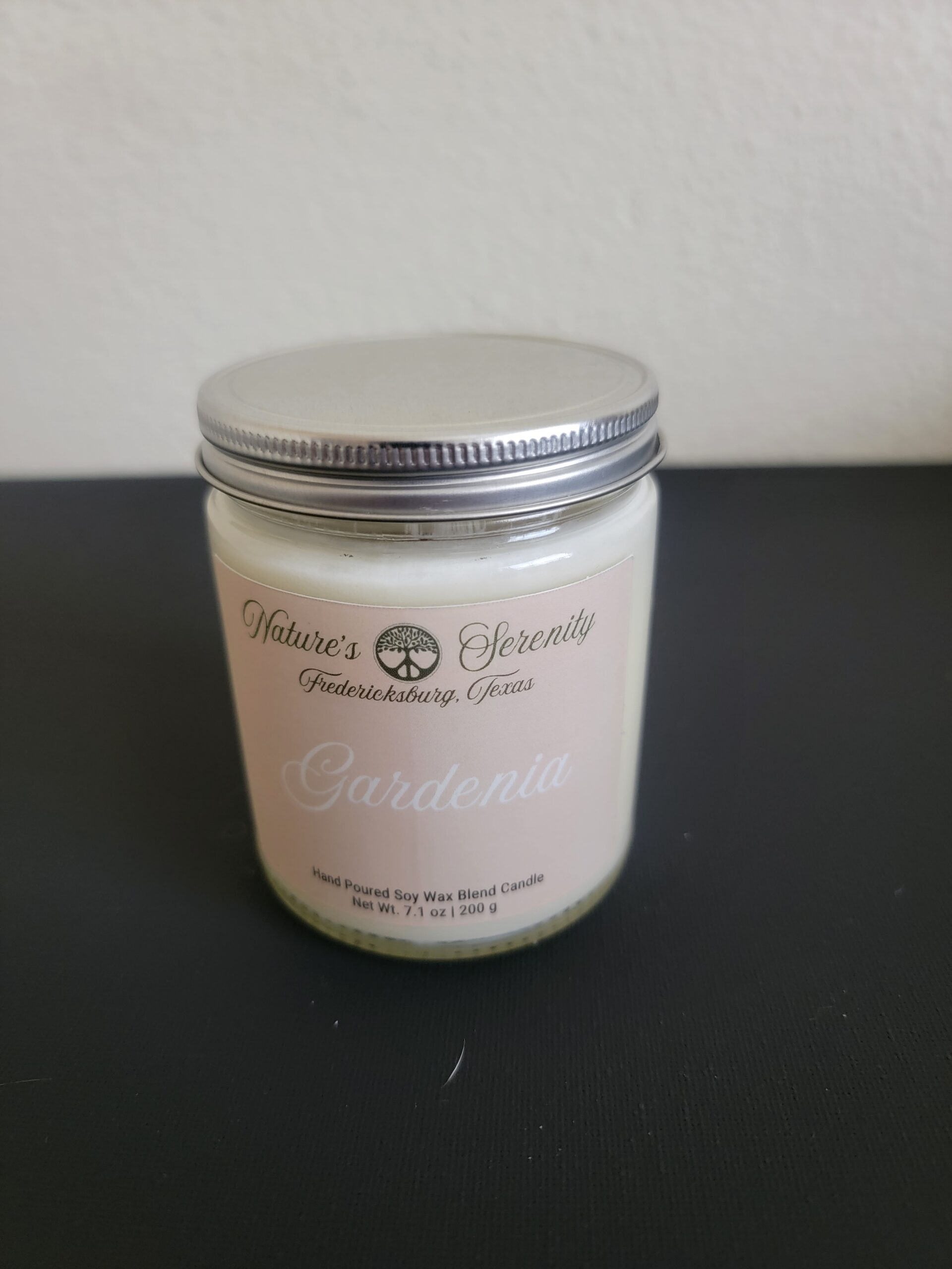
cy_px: 634
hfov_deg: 56.8
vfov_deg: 71.6
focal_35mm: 24
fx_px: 880
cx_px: 476
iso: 500
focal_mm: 6.7
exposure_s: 1/40
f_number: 1.8
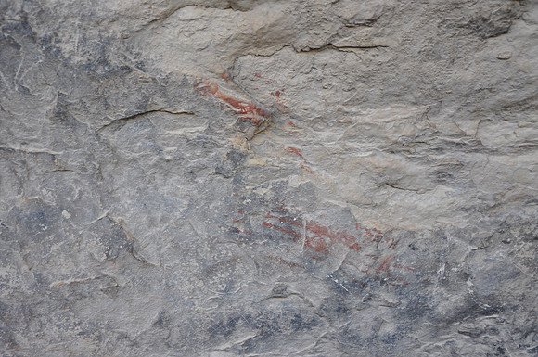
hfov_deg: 35.1
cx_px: 269
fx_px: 851
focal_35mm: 57
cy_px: 178
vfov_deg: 23.7
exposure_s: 1/40
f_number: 6.3
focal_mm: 38
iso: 200
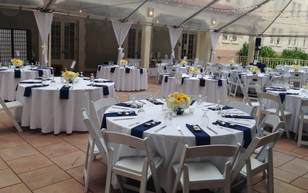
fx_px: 302
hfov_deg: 54.0
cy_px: 82
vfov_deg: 35.3
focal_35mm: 36
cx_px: 152
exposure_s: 1/350
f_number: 2.4
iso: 50
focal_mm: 4.12
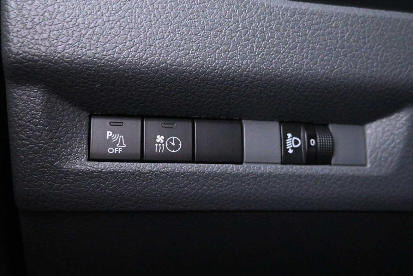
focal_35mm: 36
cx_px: 208
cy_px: 160
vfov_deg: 36.5
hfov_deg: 52.7
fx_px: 417
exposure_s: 1/30
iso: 9000
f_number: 3.5
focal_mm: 17.5
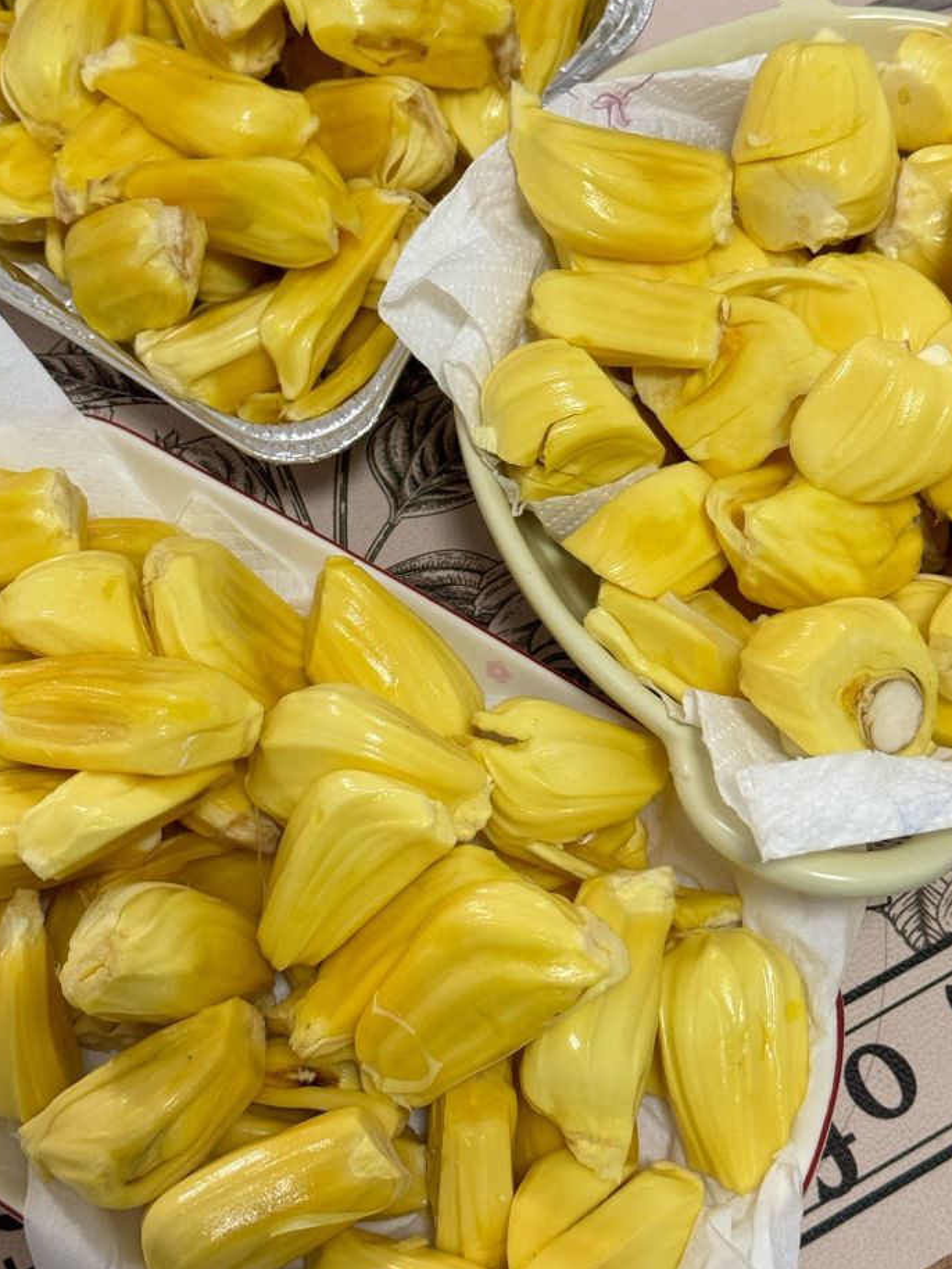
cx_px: 454
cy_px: 634
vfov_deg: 34.3
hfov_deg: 26.1
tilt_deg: -66.2
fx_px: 2053
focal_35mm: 56
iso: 250
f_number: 1.78
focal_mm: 6.86
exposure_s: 1/33
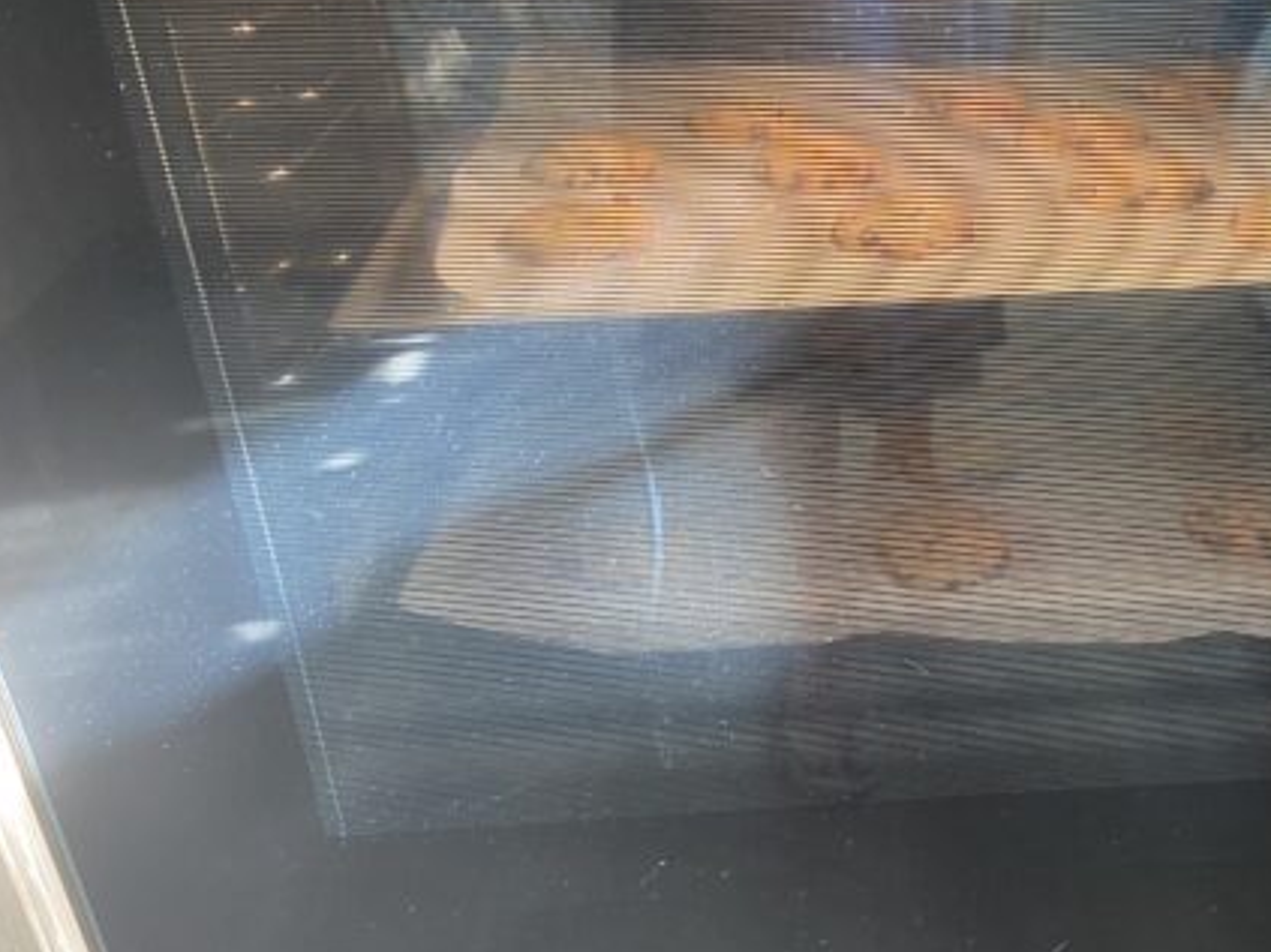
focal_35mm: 41
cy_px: 514
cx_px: 969
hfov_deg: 44.1
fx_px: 1505
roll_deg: +0.3
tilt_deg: -31.3
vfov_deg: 35.1
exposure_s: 1/60
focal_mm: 4.25
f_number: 1.8
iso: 200
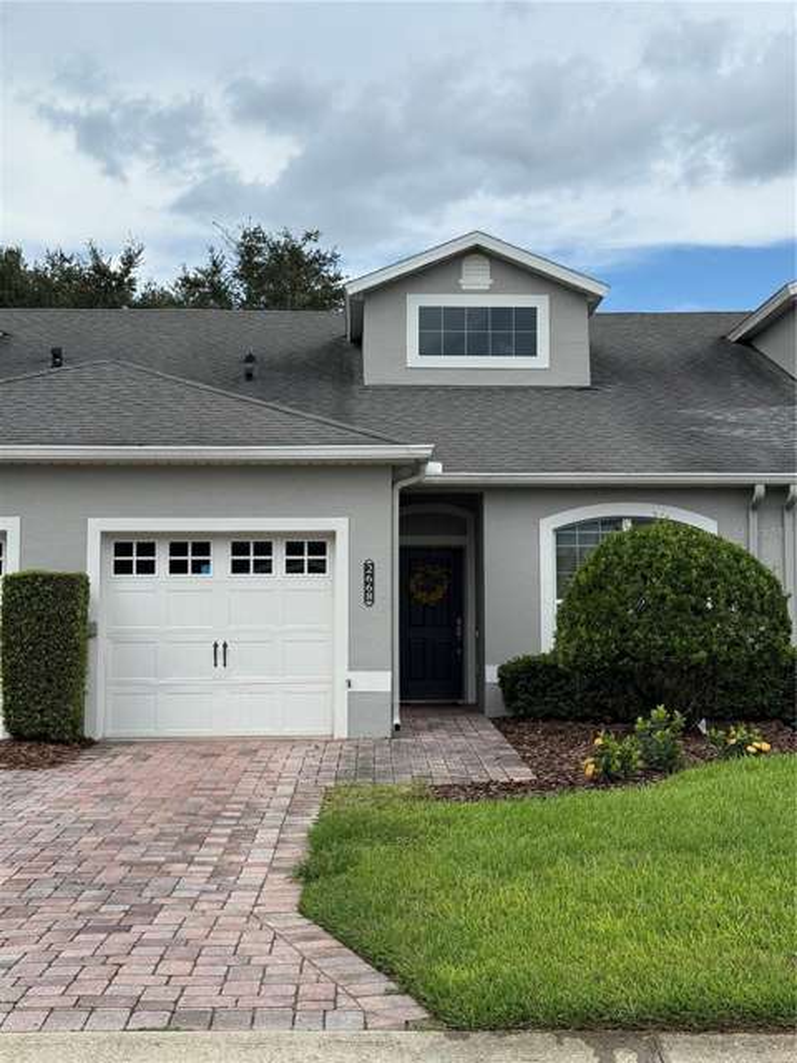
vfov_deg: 39.7
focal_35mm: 48
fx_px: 1474
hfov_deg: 30.3
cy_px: 532
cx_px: 398
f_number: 1.78
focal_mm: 6.76
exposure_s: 1/4587
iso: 80
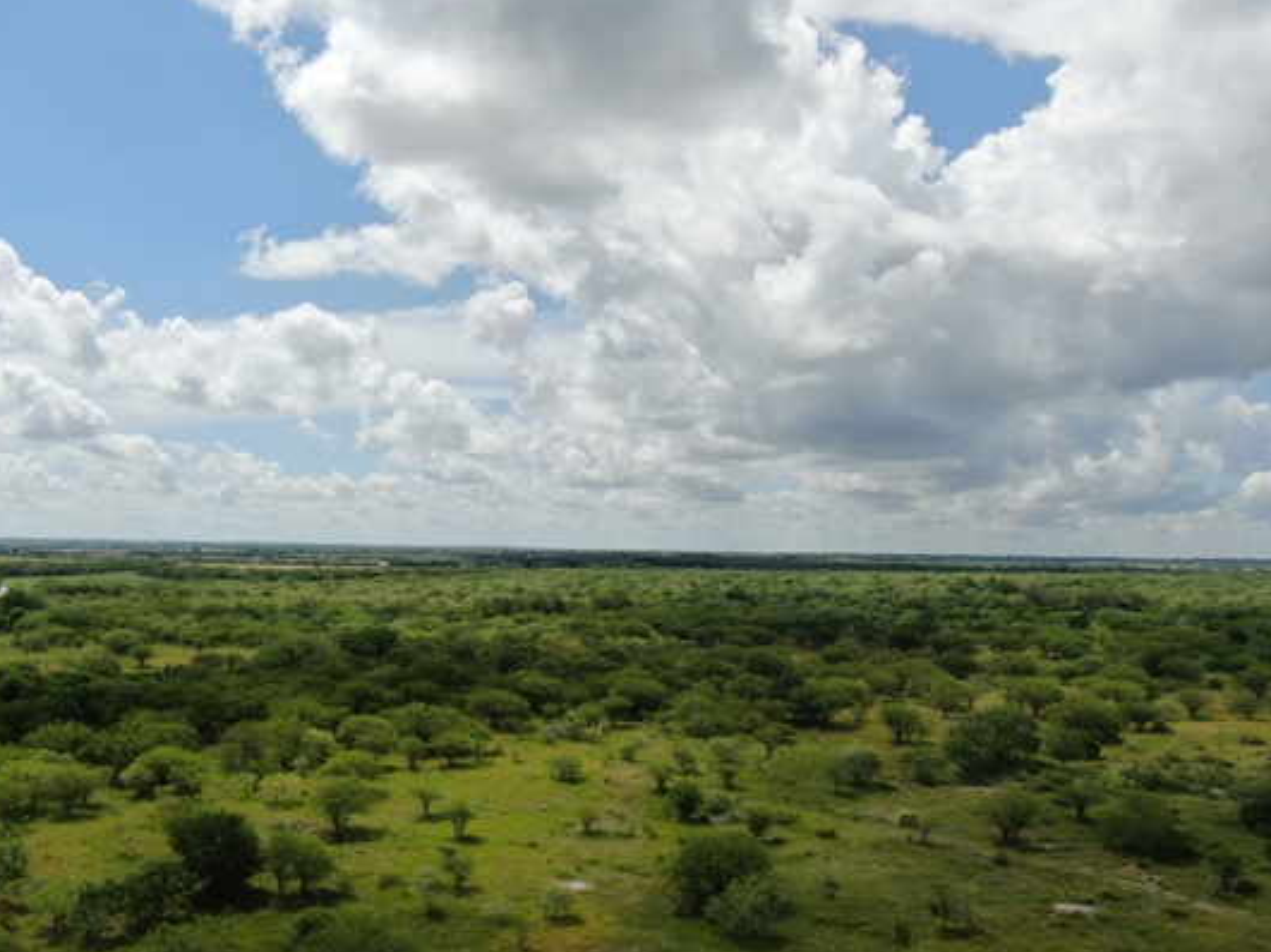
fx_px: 1064
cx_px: 585
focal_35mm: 29
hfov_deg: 61.6
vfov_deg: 48.0
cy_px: 549
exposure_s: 1/2500
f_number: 2.8
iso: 100
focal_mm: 4.39
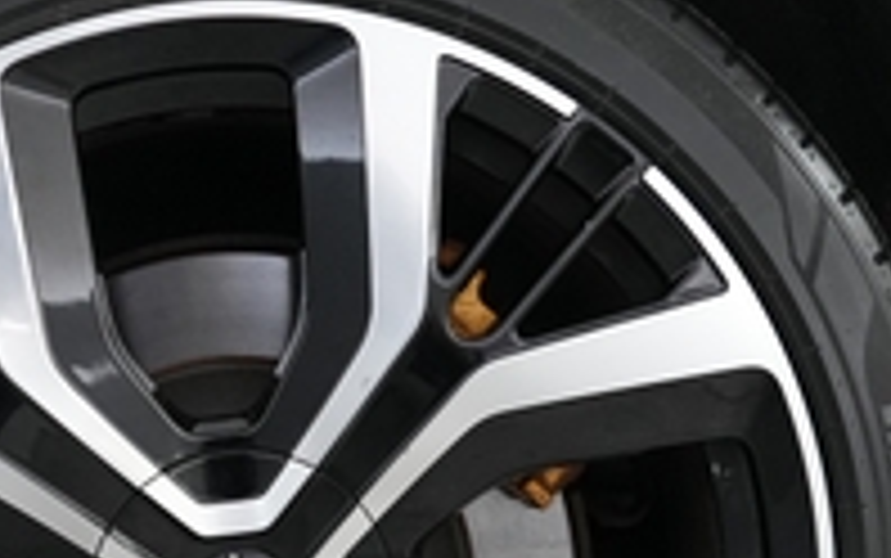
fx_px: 1919
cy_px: 621
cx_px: 252
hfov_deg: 25.9
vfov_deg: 16.0
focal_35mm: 79
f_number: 2.8
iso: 3200
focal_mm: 24
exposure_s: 1/160
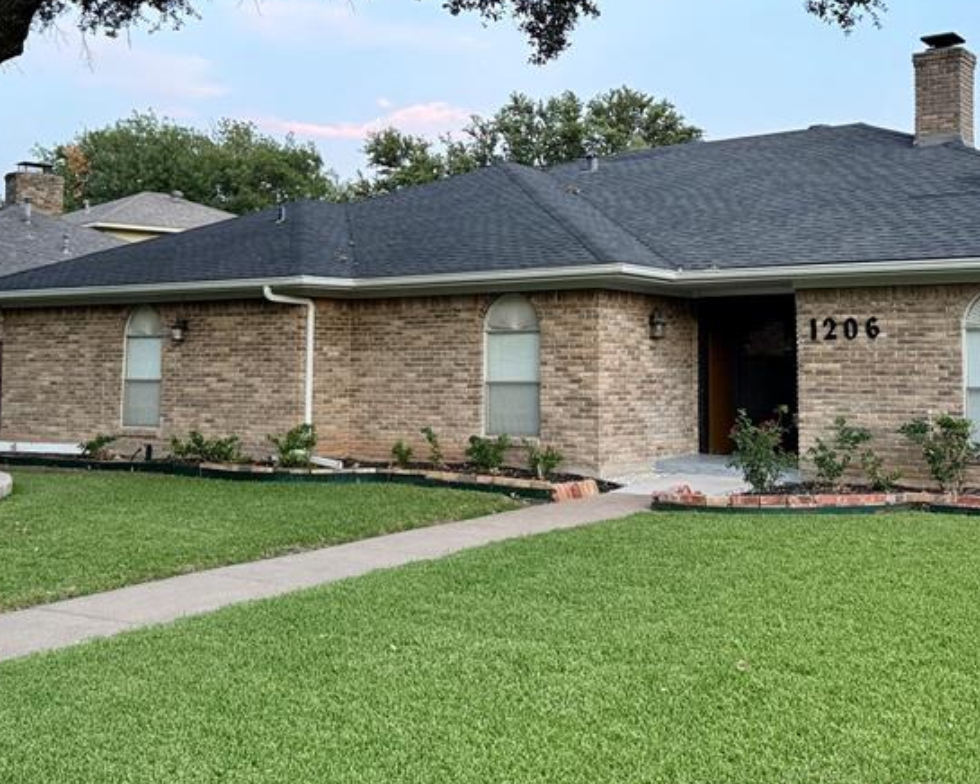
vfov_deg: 33.8
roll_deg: -1.0
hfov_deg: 42.0
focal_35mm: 44
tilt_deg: +3.7
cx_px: 491
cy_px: 261
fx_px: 1276
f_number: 1.78
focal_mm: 6.76
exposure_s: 1/100
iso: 200
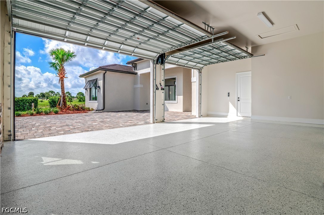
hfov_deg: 96.8
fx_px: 144
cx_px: 162
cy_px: 108
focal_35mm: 16
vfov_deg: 73.7
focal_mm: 16
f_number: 10
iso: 320
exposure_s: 1/160
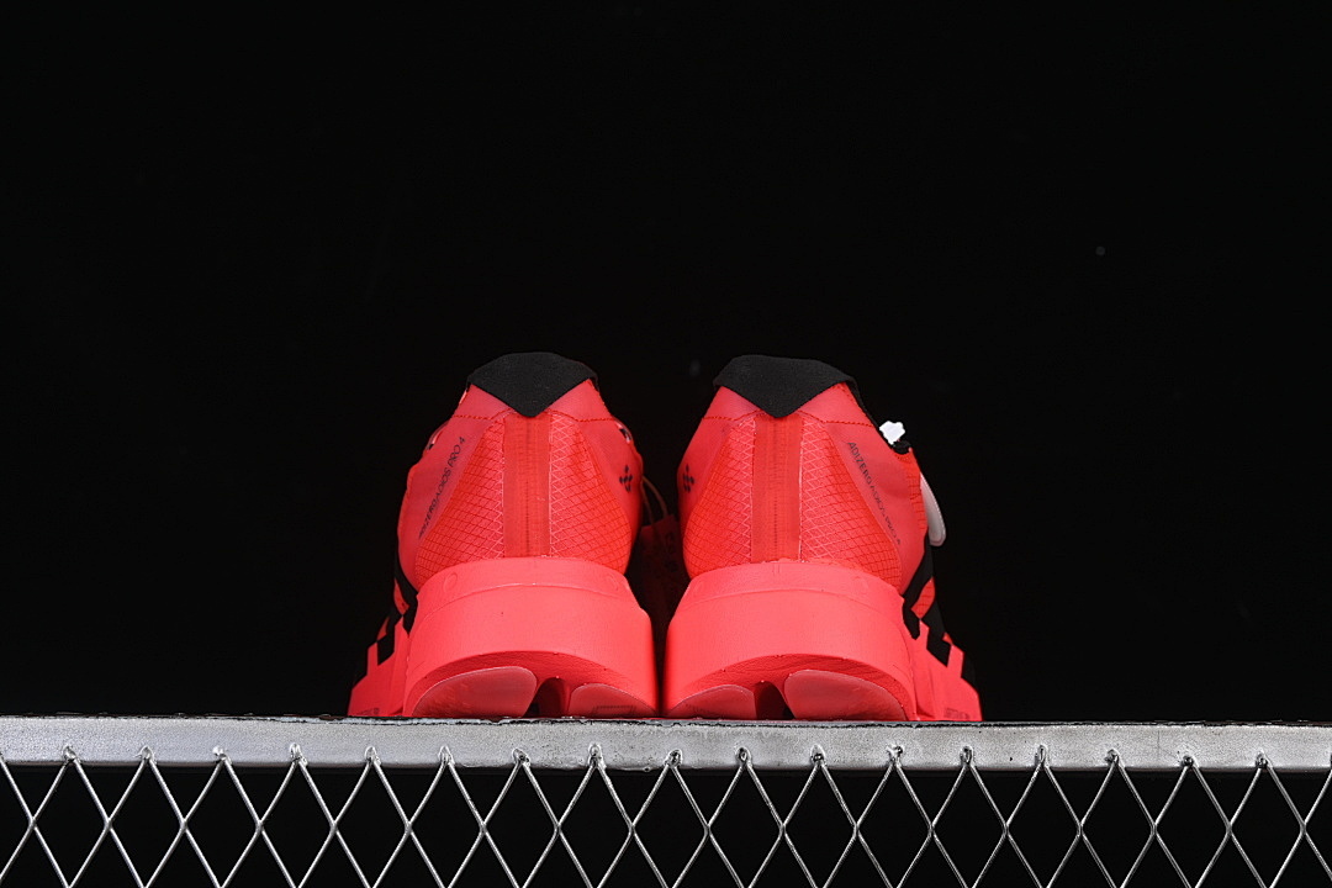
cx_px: 666
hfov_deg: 27.0
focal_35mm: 75
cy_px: 444
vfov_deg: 18.2
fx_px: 2775
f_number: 8
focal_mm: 50
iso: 160
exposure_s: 1/80
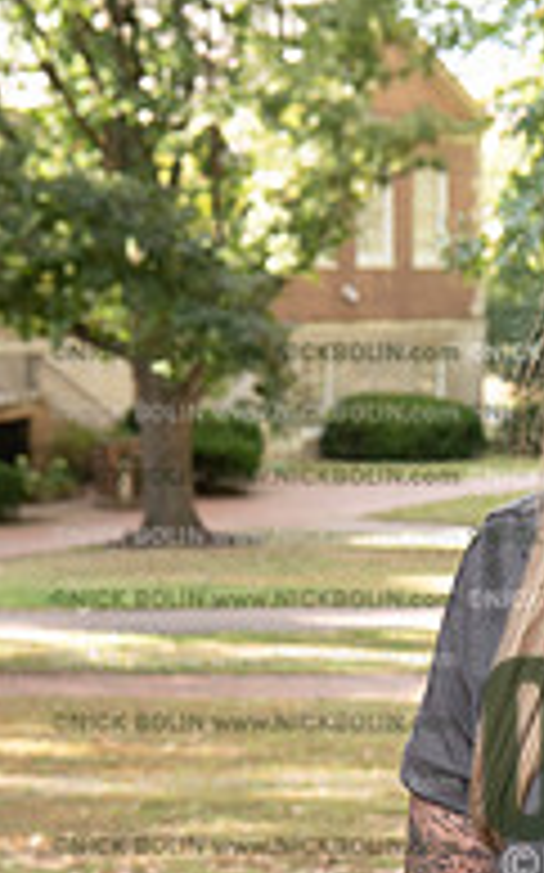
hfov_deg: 10.9
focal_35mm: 118
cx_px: 670
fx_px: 2803
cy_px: 783
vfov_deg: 17.4
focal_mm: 50
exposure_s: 1/100
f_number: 8
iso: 800
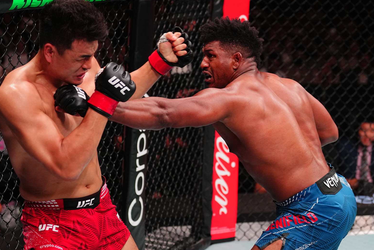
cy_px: 124
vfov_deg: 18.7
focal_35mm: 73
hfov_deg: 27.7
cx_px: 182
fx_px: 758
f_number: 2.8
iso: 2000
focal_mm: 70
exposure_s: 1/1250
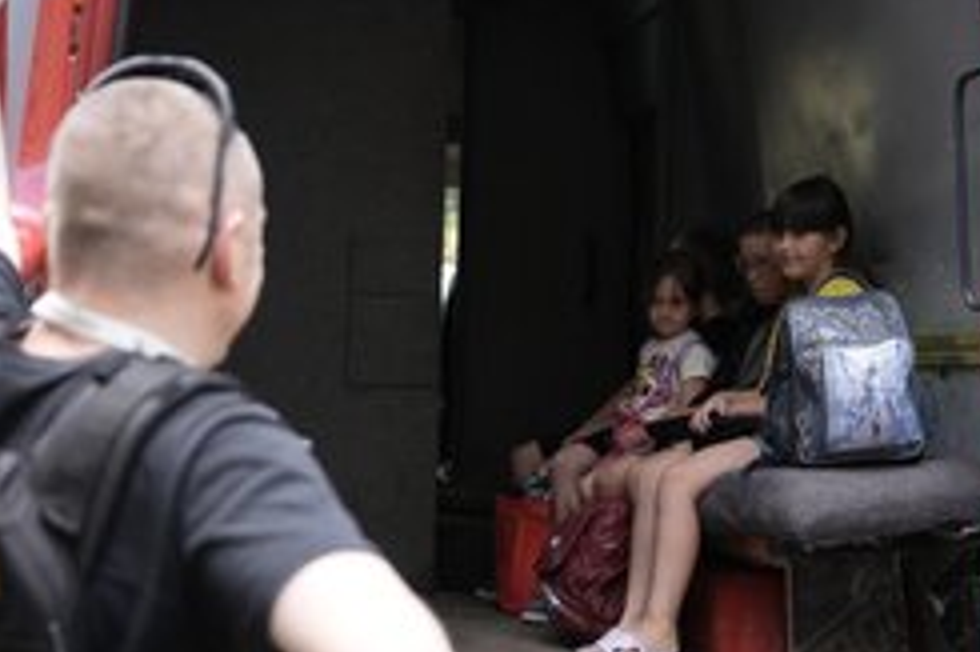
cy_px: 430
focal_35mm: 67
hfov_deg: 30.1
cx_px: 464
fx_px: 1823
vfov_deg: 20.2
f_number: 2.8
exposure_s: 1/100
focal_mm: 41
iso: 100
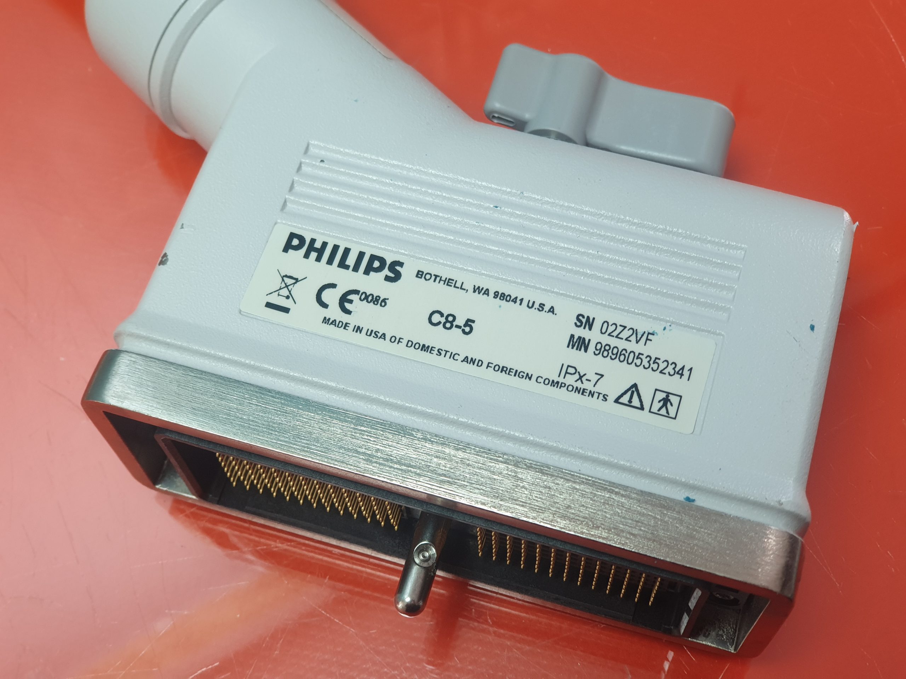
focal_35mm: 52
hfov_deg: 36.8
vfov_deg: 28.0
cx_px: 453
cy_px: 340
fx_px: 1361
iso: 80
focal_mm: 6
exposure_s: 1/33
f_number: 2.4
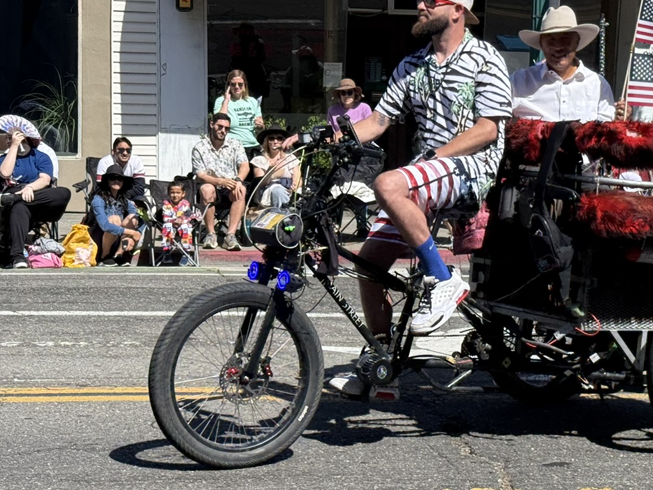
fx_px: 1811
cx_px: 406
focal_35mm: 96
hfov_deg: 20.4
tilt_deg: -5.1
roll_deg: -1.7
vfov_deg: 15.4
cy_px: 233
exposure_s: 1/4329
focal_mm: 6.76
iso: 64
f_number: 1.78
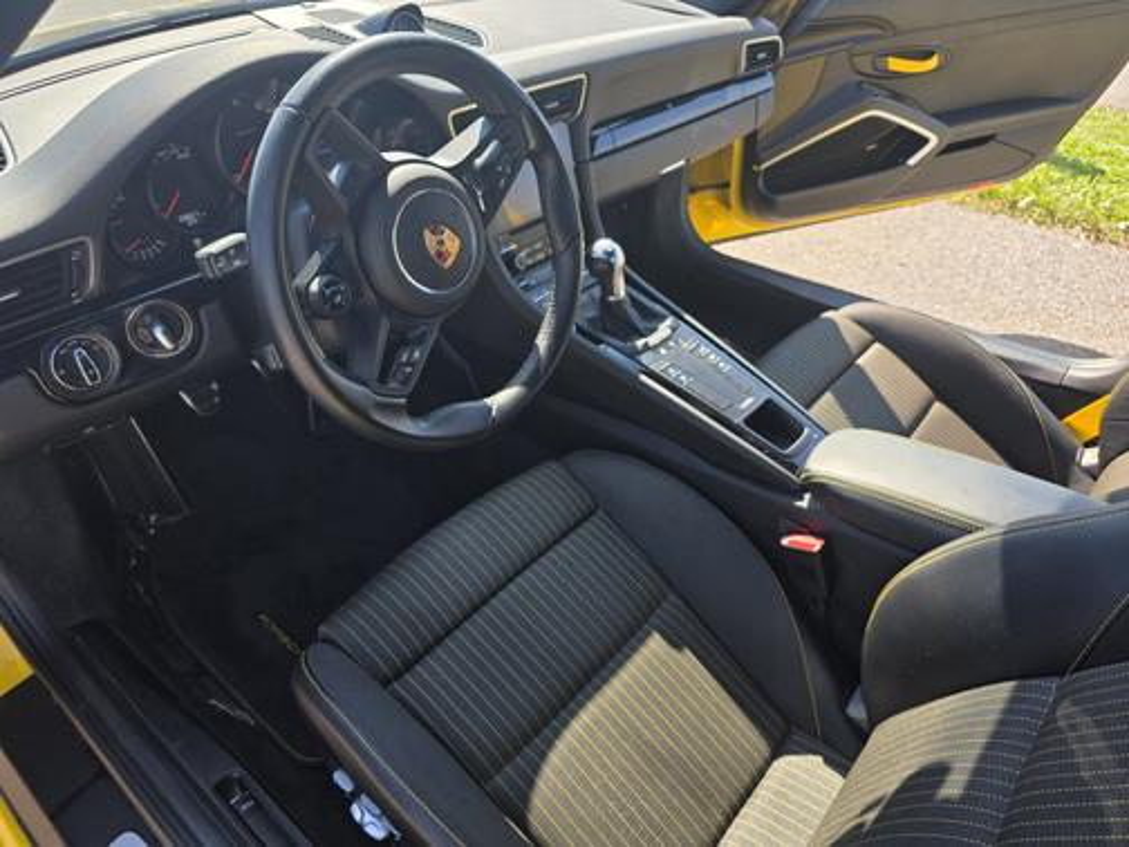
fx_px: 750
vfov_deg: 58.9
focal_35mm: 23
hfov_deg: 73.9
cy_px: 424
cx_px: 564
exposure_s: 1/1269
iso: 80
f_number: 1.7
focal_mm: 6.3
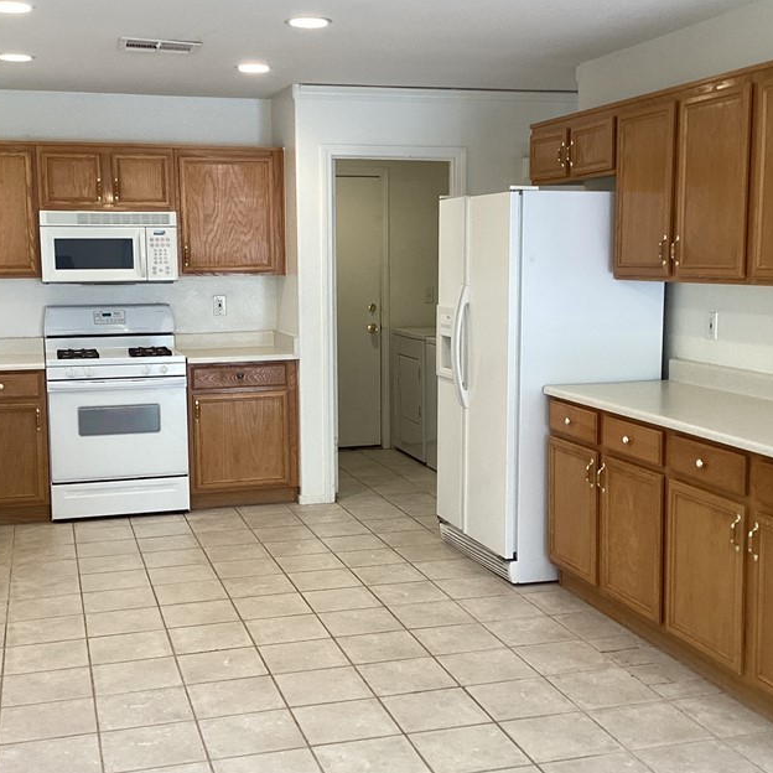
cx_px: 362
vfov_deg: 37.6
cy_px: 385
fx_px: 1137
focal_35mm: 45
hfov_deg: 37.5
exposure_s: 1/60
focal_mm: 3.3
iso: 100
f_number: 2.4
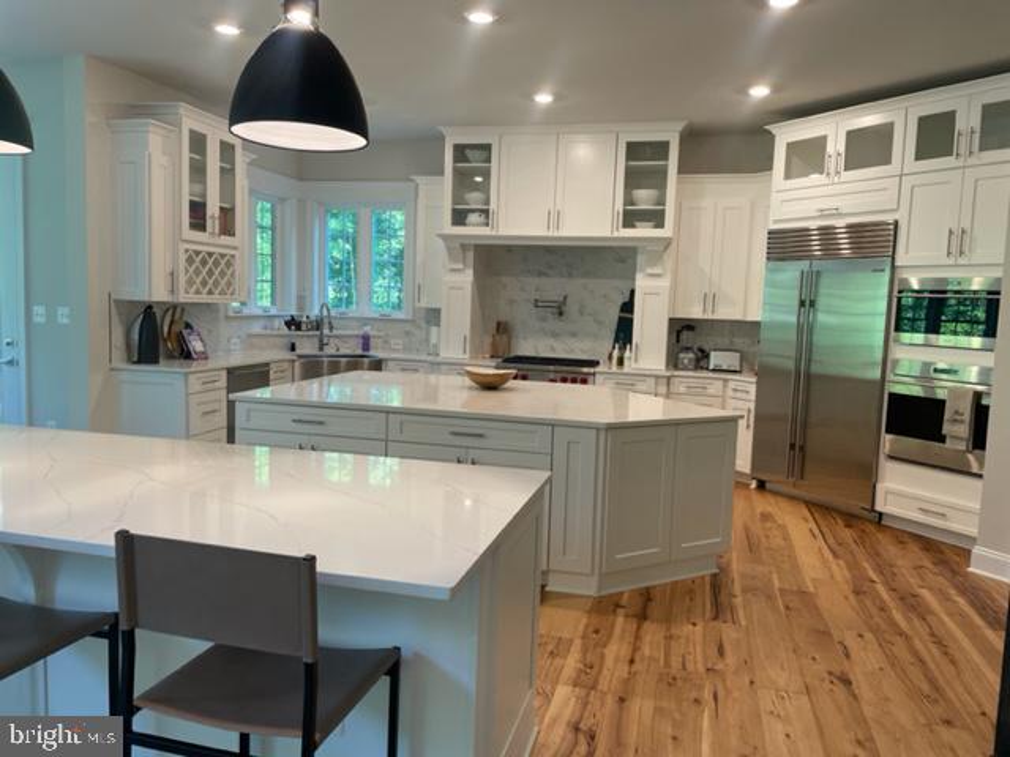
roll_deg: -1.3
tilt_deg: -4.3
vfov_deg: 53.1
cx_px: 505
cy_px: 378
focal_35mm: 26
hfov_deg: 67.3
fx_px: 759
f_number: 1.6
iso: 64
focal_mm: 4.2
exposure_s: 1/60
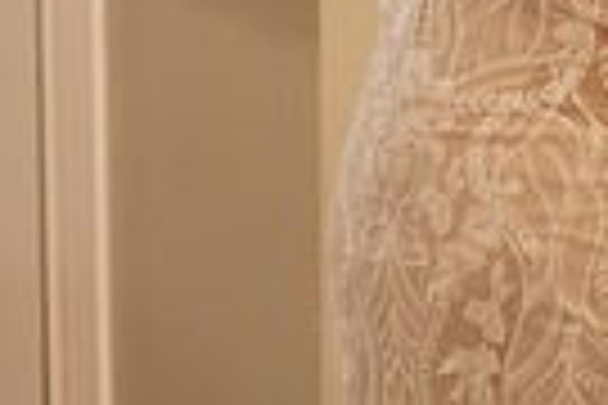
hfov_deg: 9.2
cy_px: -22
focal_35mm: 223
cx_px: 126
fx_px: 3766
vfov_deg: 6.1
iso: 250
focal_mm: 50
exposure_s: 1/200
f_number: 2
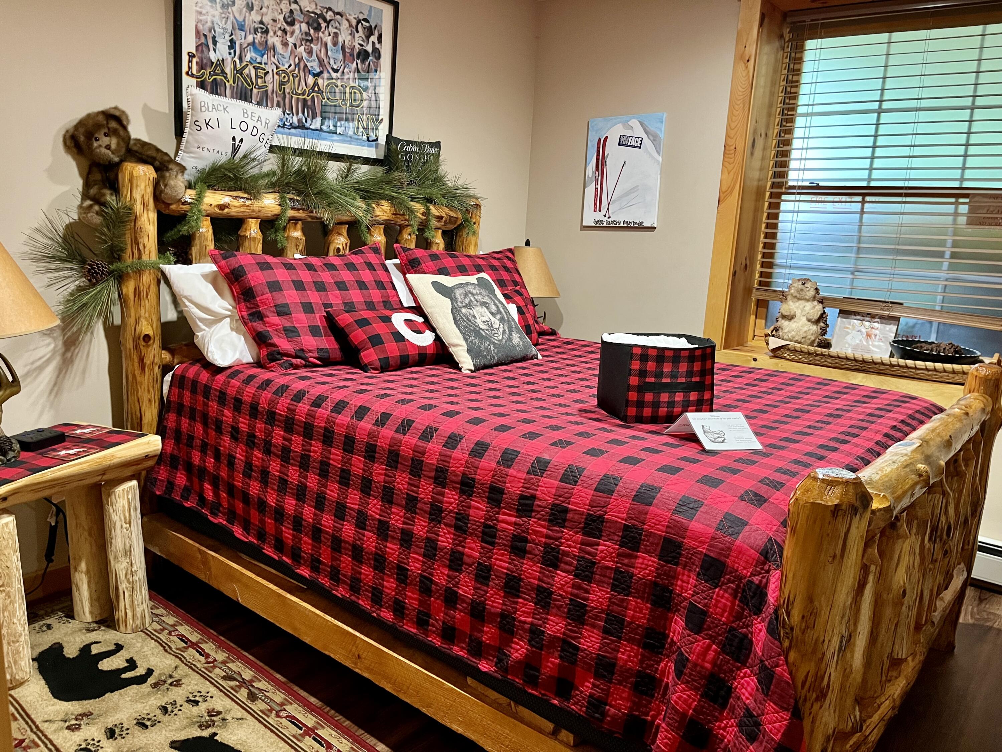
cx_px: 501
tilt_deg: -11.9
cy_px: 376
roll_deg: -2.6
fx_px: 753
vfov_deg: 53.1
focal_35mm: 26
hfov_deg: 67.3
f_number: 1.6
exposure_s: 1/60
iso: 500
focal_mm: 5.1
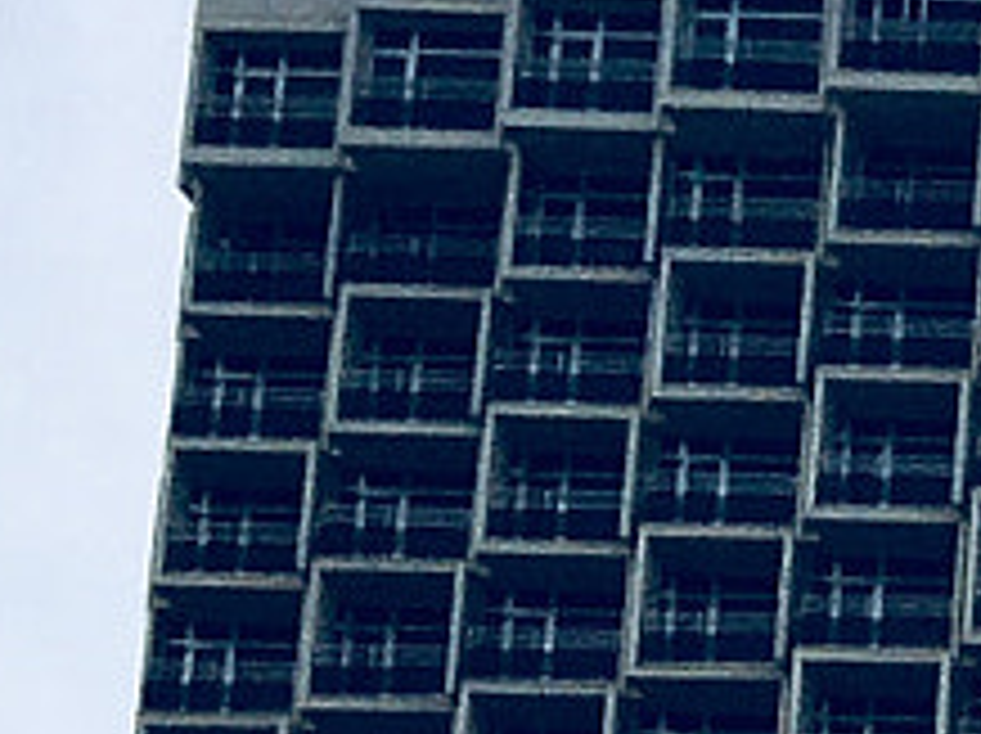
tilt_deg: +15.1
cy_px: 2148
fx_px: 6030
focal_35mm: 213
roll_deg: +0.0
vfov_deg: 6.4
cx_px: 3496
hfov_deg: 7.5
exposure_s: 1/4049
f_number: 2.2
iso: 25
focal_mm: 4.15
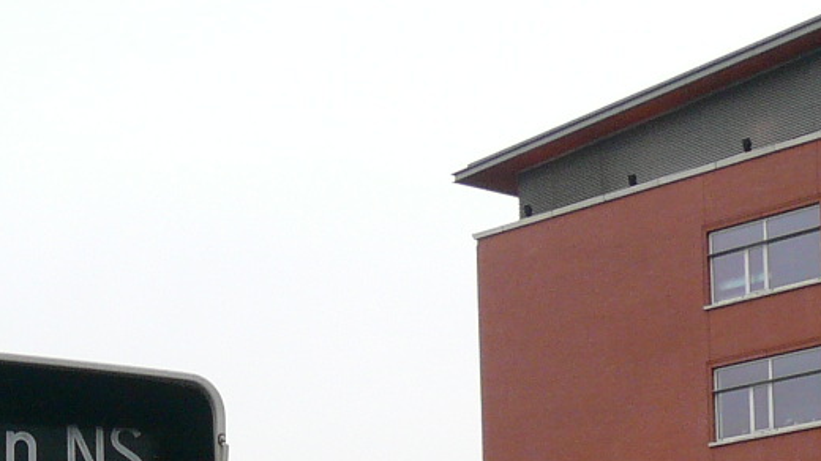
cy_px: 816
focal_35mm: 104
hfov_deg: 20.3
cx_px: 171
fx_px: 2263
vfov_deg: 10.9
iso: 100
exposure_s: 1/320
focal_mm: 4.6
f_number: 2.8
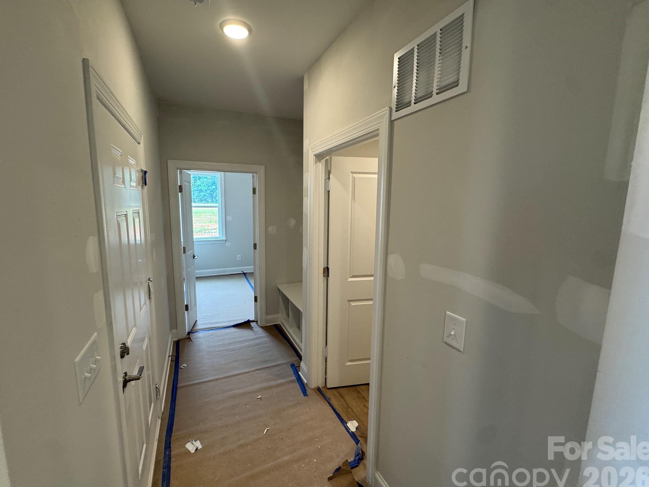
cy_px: 242
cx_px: 308
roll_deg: -1.8
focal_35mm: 15
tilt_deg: -8.4
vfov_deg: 81.8
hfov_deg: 98.1
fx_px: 281
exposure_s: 1/120
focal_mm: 2.22
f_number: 2.2
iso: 160
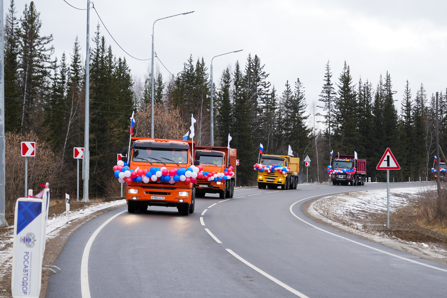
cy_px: 149
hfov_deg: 16.7
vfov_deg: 11.1
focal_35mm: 123
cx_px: 224
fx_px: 1527
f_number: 4
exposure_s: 1/160
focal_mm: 82
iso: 160
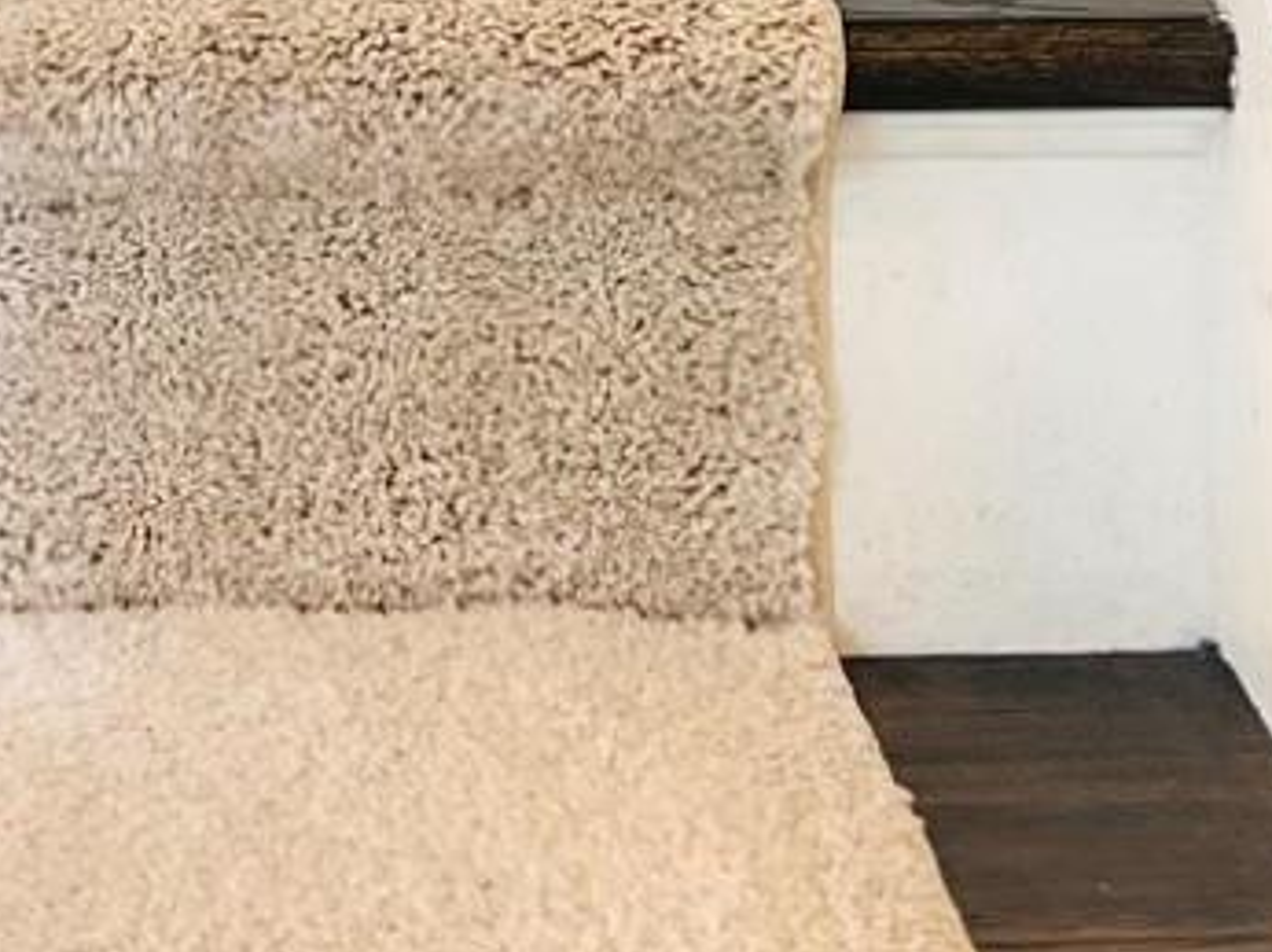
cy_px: -1150
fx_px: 5655
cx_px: -88
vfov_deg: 8.9
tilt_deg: -4.5
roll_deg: +0.2
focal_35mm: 154
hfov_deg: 12.6
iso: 80
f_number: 1.5
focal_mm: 5.7
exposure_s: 1/60
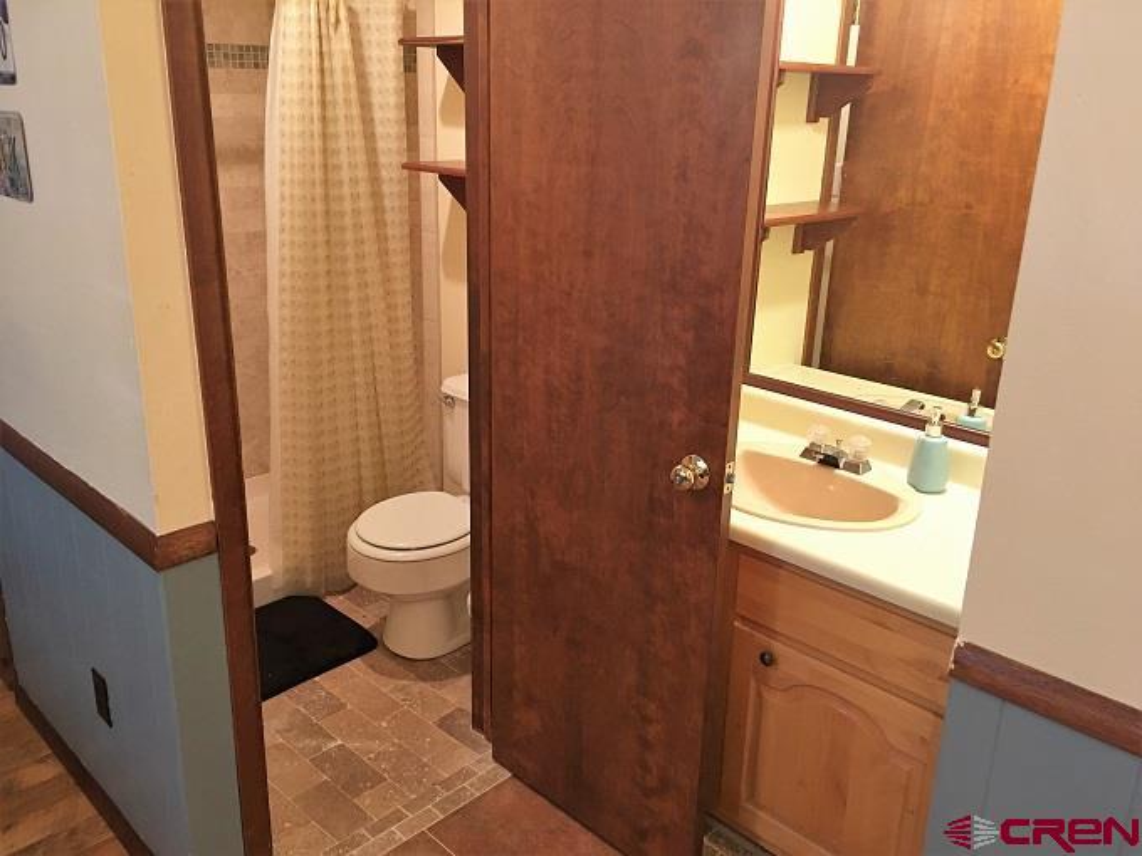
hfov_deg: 61.7
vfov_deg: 48.2
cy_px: 428
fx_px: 957
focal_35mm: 29
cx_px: 571
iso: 50
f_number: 2.2
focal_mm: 4.15
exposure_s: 1/4
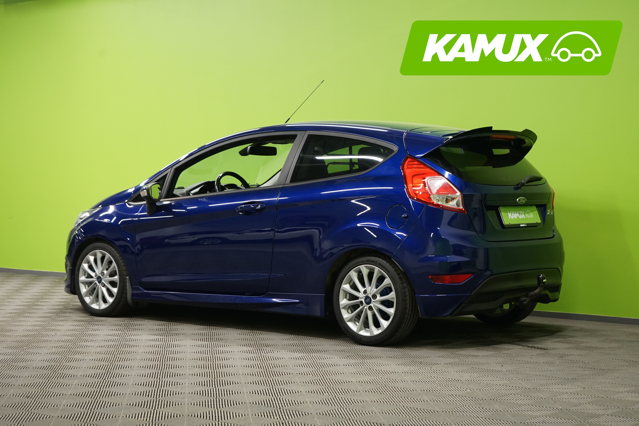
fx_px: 1242
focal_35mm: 70
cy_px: 213
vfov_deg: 19.5
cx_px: 320
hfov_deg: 28.8
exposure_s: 1/50
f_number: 5.6
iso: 1250
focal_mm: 70
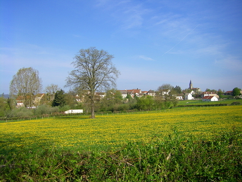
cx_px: 121
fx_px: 266
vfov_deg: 37.7
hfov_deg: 49.0
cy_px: 91
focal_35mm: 38
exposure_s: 1/160
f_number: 7
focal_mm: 6.3
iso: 64
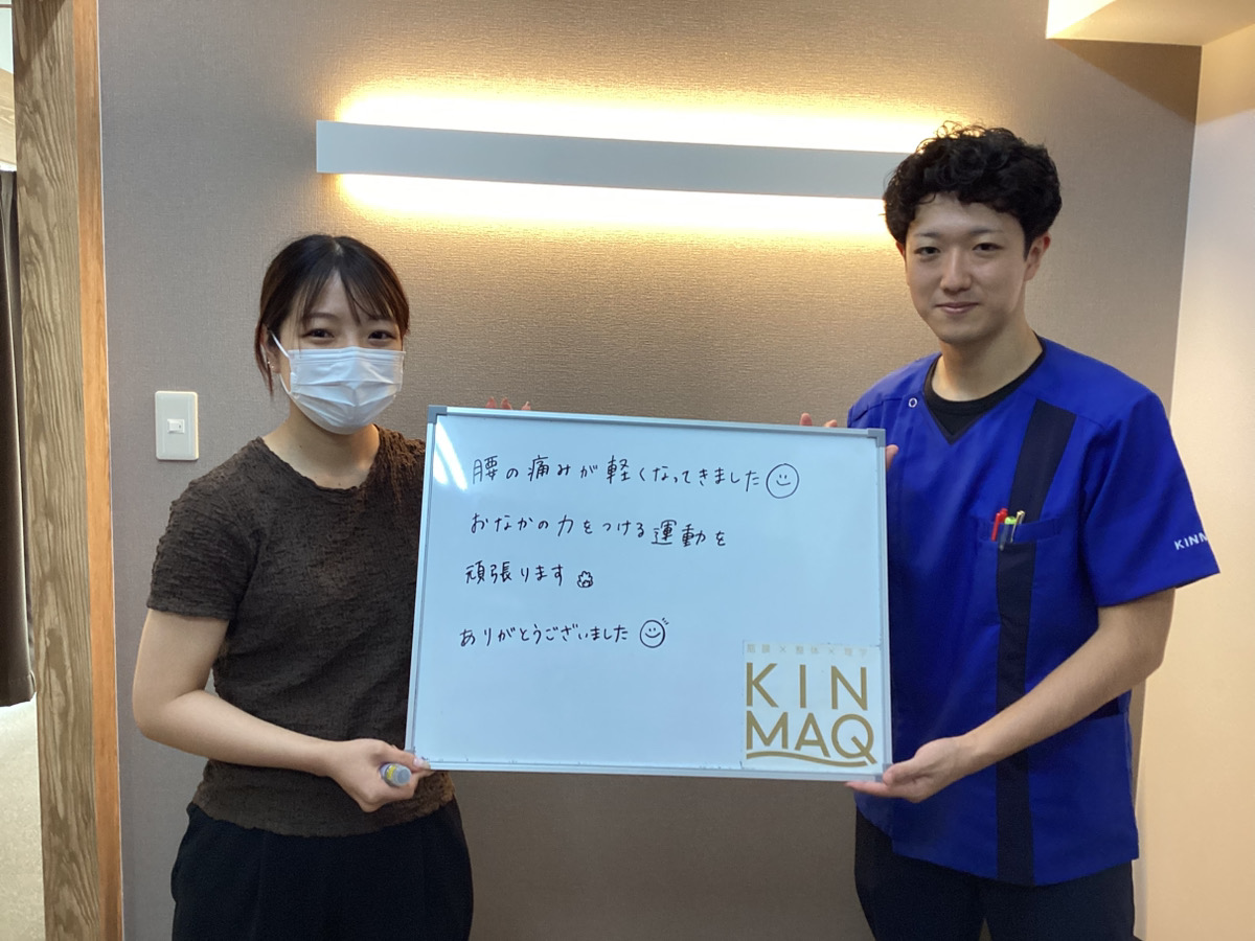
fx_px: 1124
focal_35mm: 31
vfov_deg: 45.4
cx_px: 628
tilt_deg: -6.6
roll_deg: -1.1
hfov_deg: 58.4
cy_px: 470
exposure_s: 1/60
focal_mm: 3.3
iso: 125
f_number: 2.4
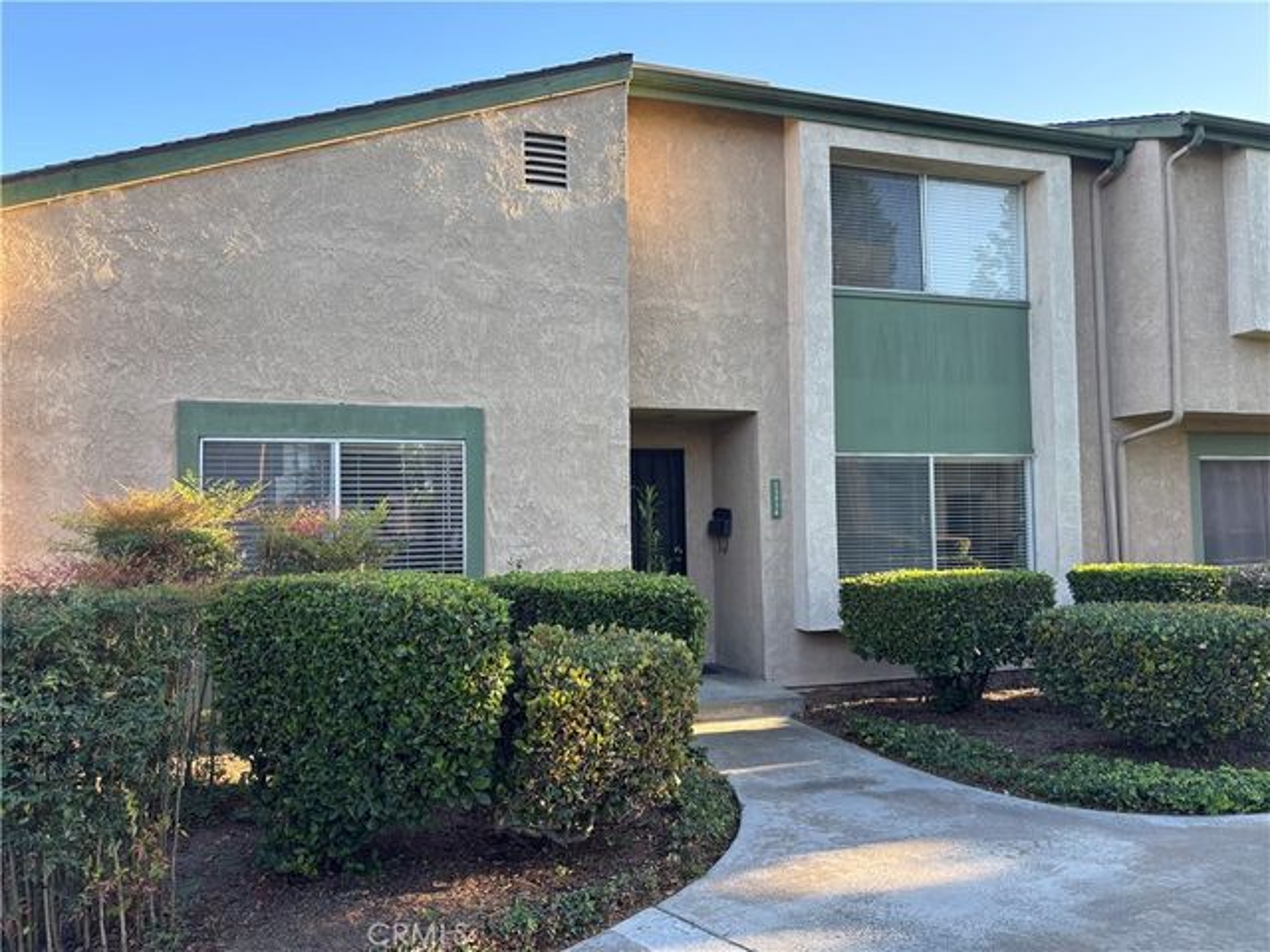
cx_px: 635
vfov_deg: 53.1
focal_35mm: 26
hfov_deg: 67.3
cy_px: 476
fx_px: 954
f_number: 1.6
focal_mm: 5.96
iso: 40
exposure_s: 1/191
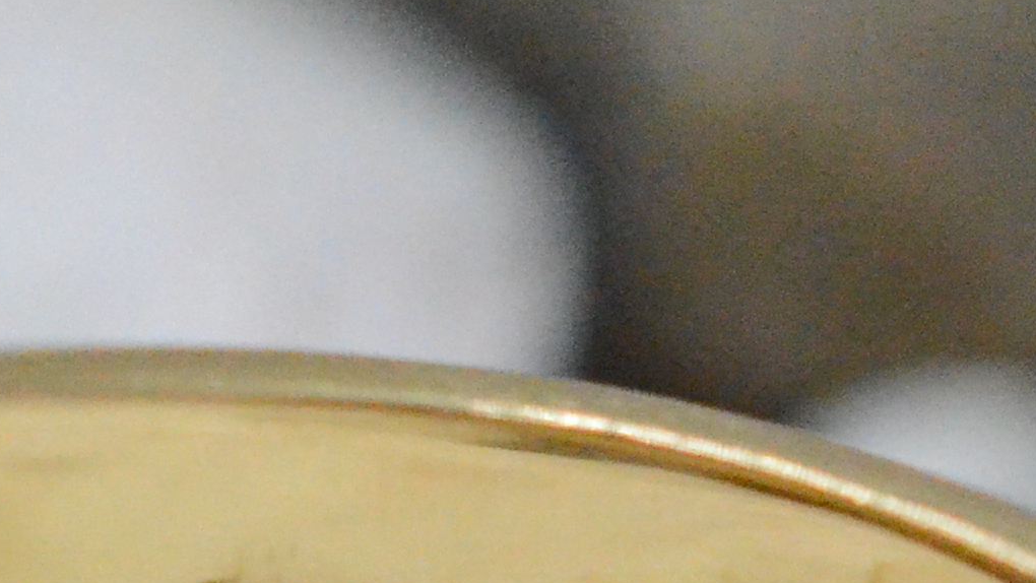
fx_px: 8324
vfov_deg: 4.0
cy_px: 612
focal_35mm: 303
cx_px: 554
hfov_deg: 7.1
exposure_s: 1/2500
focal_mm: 40
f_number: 6.3
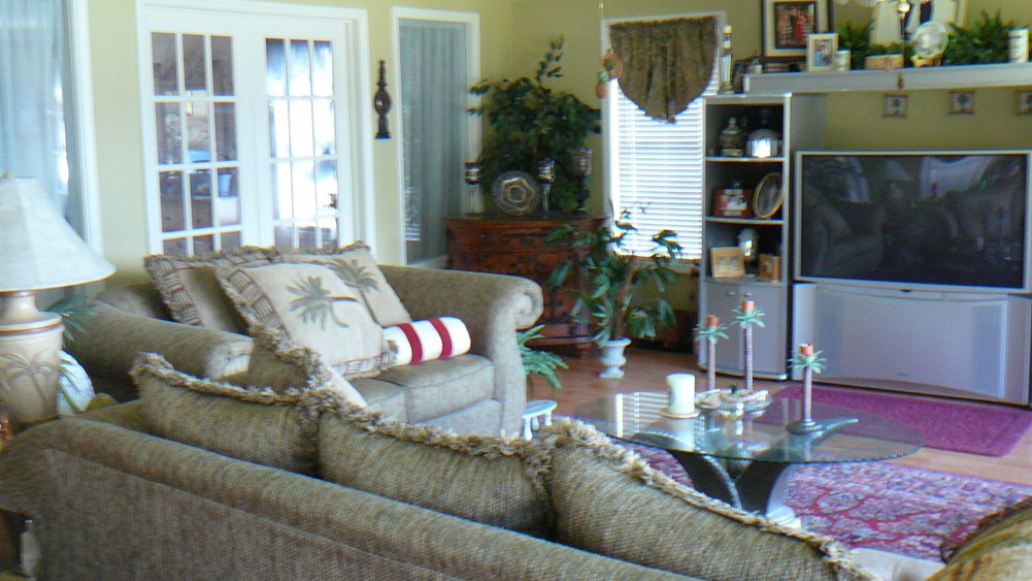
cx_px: 511
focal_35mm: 39
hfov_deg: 51.6
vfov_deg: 30.4
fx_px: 1067
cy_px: 328
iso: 200
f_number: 2.8
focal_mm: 5.2
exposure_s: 1/13
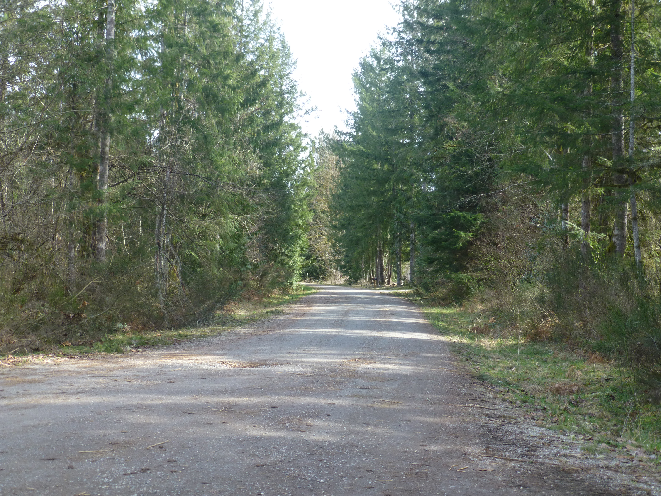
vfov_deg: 28.0
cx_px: 331
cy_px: 247
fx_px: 993
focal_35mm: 52
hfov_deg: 36.8
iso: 100
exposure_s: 1/100
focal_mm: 9
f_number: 4.4
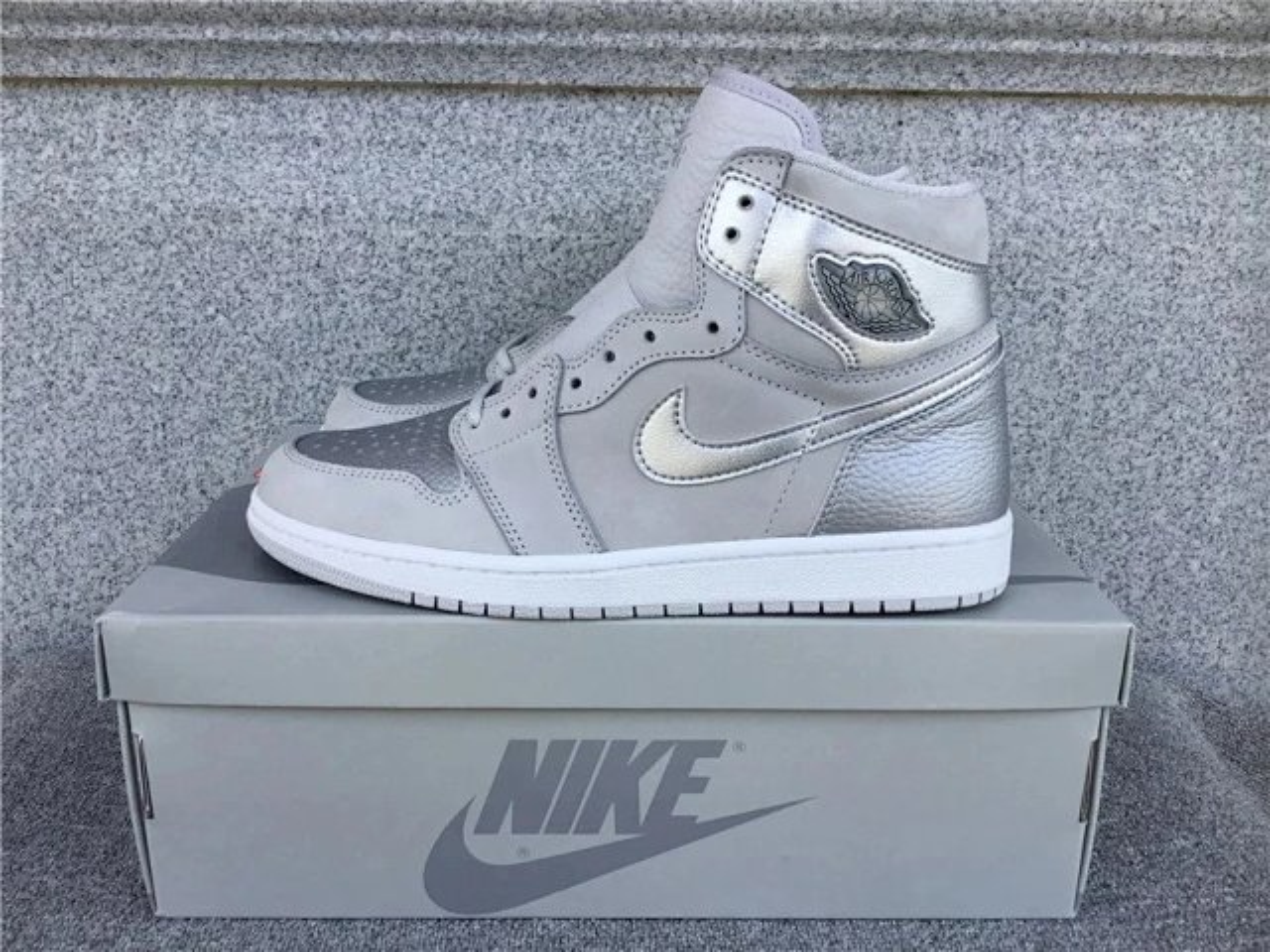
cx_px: 635
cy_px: 476
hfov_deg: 58.4
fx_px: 1137
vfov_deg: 45.4
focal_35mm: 31
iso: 25
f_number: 2.4
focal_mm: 3.3
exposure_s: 1/482
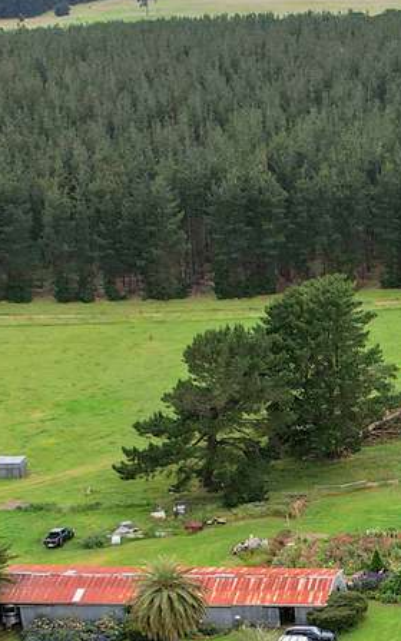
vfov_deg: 21.1
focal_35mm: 96
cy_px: 584
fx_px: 1679
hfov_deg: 12.8
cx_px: 627
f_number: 2.8
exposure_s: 1/125
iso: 100
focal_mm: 8.38
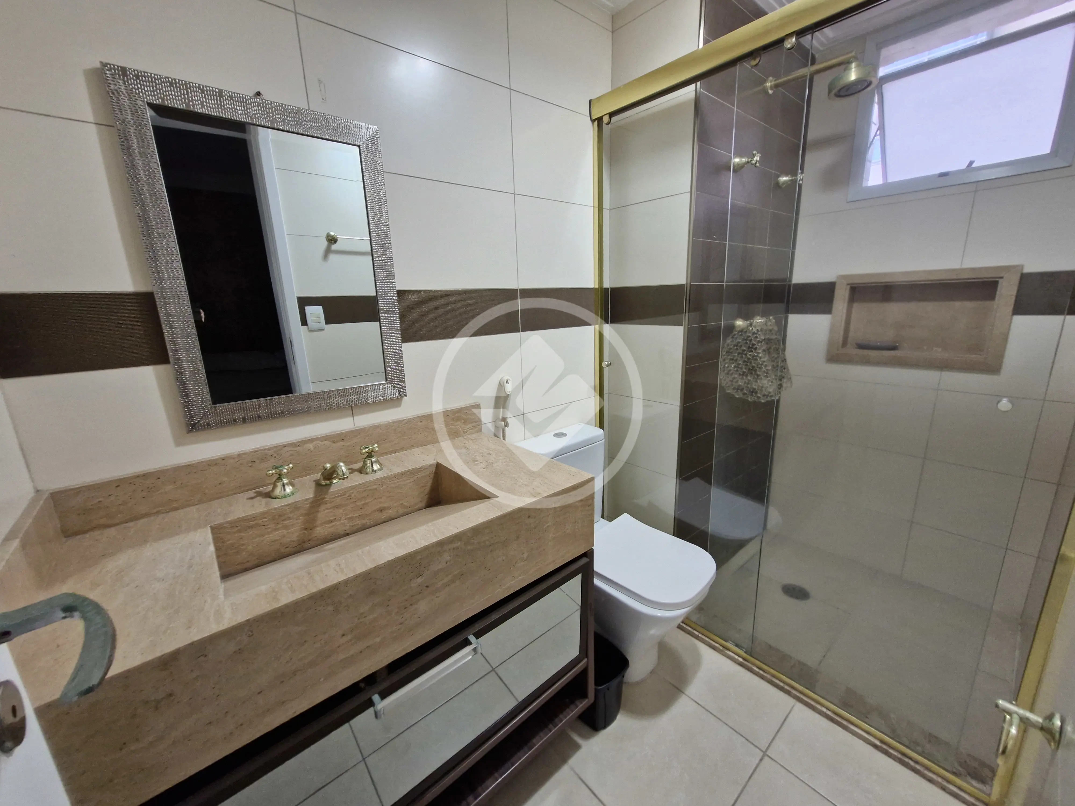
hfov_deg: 106.2
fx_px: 404
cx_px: 538
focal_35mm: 13
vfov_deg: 89.9
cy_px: 403
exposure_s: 1/60
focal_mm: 1.74
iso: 200
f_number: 2.2
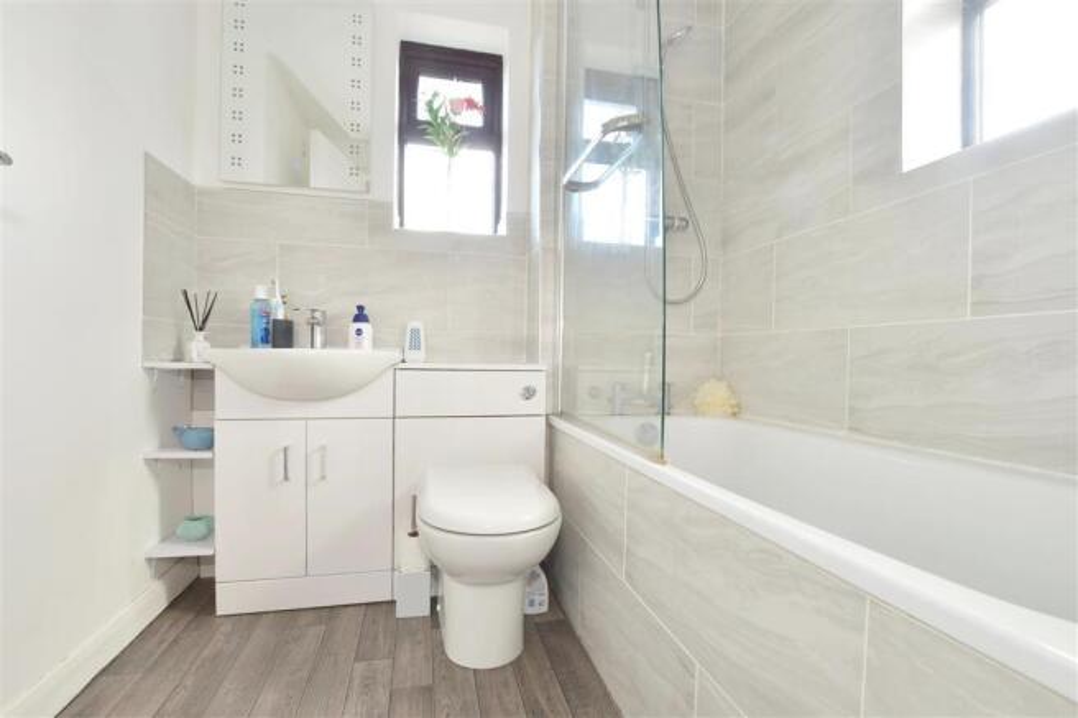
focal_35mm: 15
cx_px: 539
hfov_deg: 100.4
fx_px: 449
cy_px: 359
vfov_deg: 77.3
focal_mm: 10
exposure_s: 1/20
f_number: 7.1
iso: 400
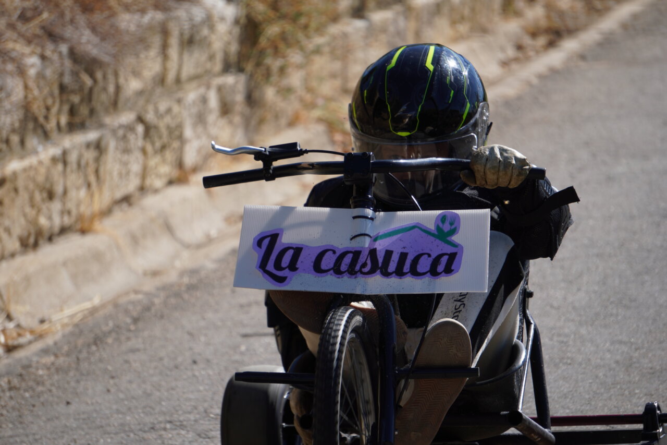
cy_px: 222
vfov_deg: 4.9
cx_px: 334
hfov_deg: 7.4
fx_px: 5168
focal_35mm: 279
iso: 100
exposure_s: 1/400
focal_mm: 186
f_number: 6.3
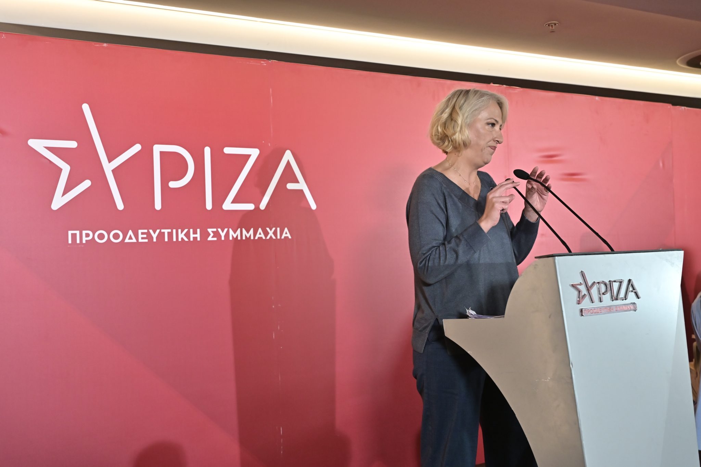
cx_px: 350
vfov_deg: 32.6
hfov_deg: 47.4
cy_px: 234
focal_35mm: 41
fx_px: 798
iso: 1600
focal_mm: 41
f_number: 4.5
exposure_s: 1/250
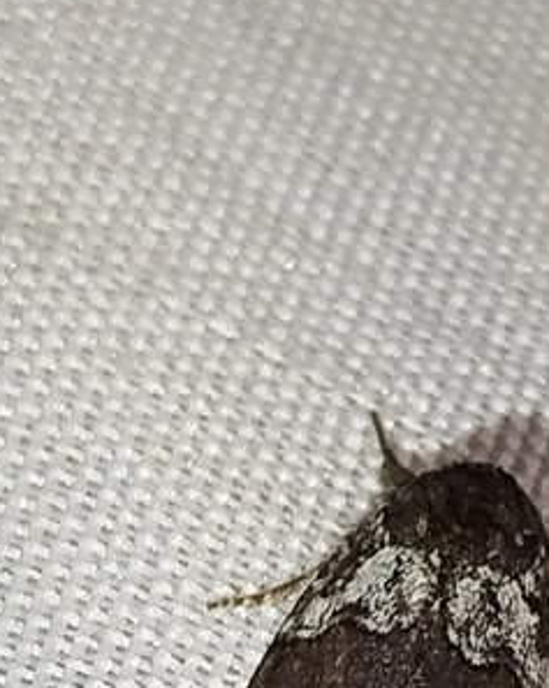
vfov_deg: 8.9
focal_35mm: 217
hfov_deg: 7.1
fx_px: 4414
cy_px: 709
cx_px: 468
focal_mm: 5.31
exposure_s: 1/50
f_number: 1.7
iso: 64
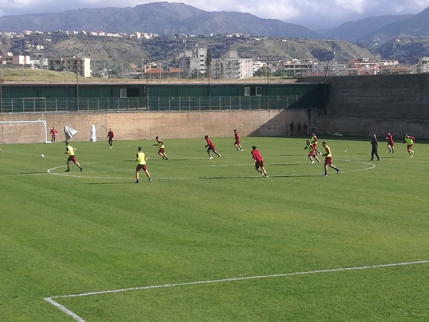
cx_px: 214
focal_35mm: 80
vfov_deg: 18.4
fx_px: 991
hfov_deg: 24.4
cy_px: 161
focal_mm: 4.5
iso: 50
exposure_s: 1/705
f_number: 2.2
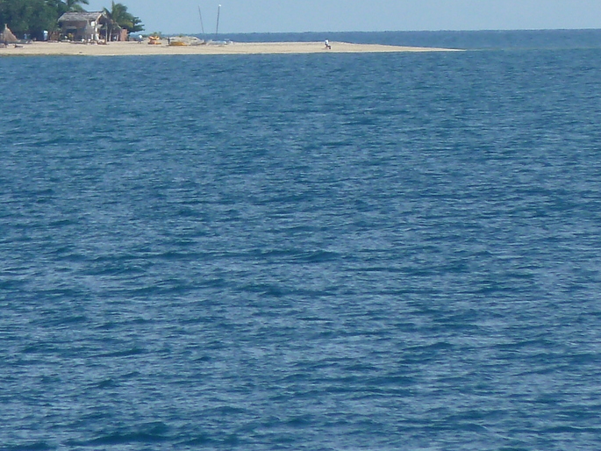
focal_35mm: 932
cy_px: 11
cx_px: 32
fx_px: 16184
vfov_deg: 1.6
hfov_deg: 2.1
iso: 80
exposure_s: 1/500
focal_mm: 49.2
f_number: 4.9
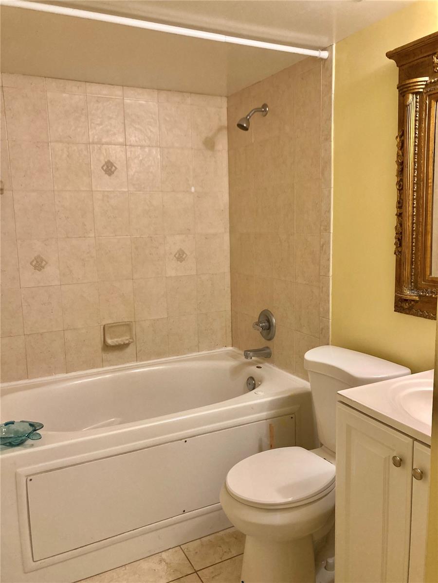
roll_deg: +0.8
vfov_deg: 63.4
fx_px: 472
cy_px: 292
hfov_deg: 49.7
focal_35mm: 28
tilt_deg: -7.5
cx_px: 219
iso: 200
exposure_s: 1/60
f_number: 1.8
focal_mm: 3.99
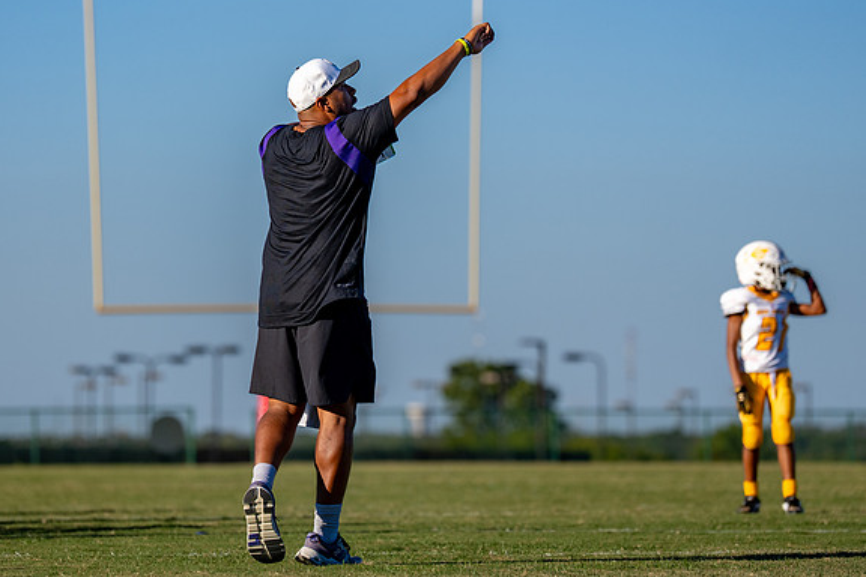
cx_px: 329
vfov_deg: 5.8
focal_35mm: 236
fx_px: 5677
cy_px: 261
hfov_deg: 8.7
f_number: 2.8
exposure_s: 1/4000
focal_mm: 150
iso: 160
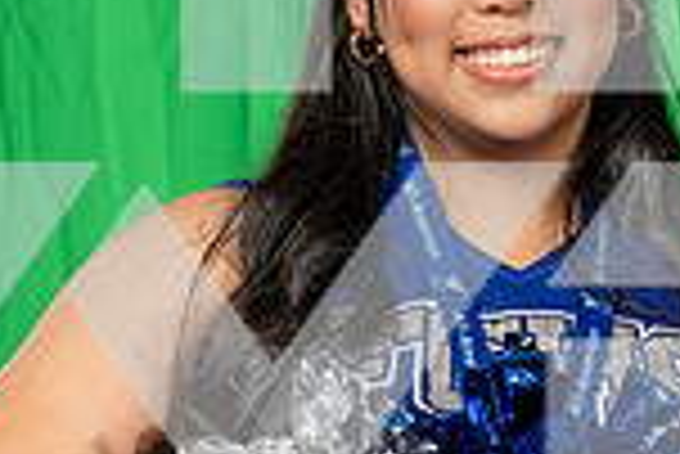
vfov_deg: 5.8
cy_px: 402
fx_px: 4500
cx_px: 459
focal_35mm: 238
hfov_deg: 8.6
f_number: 5
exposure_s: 1/250
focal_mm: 62
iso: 160
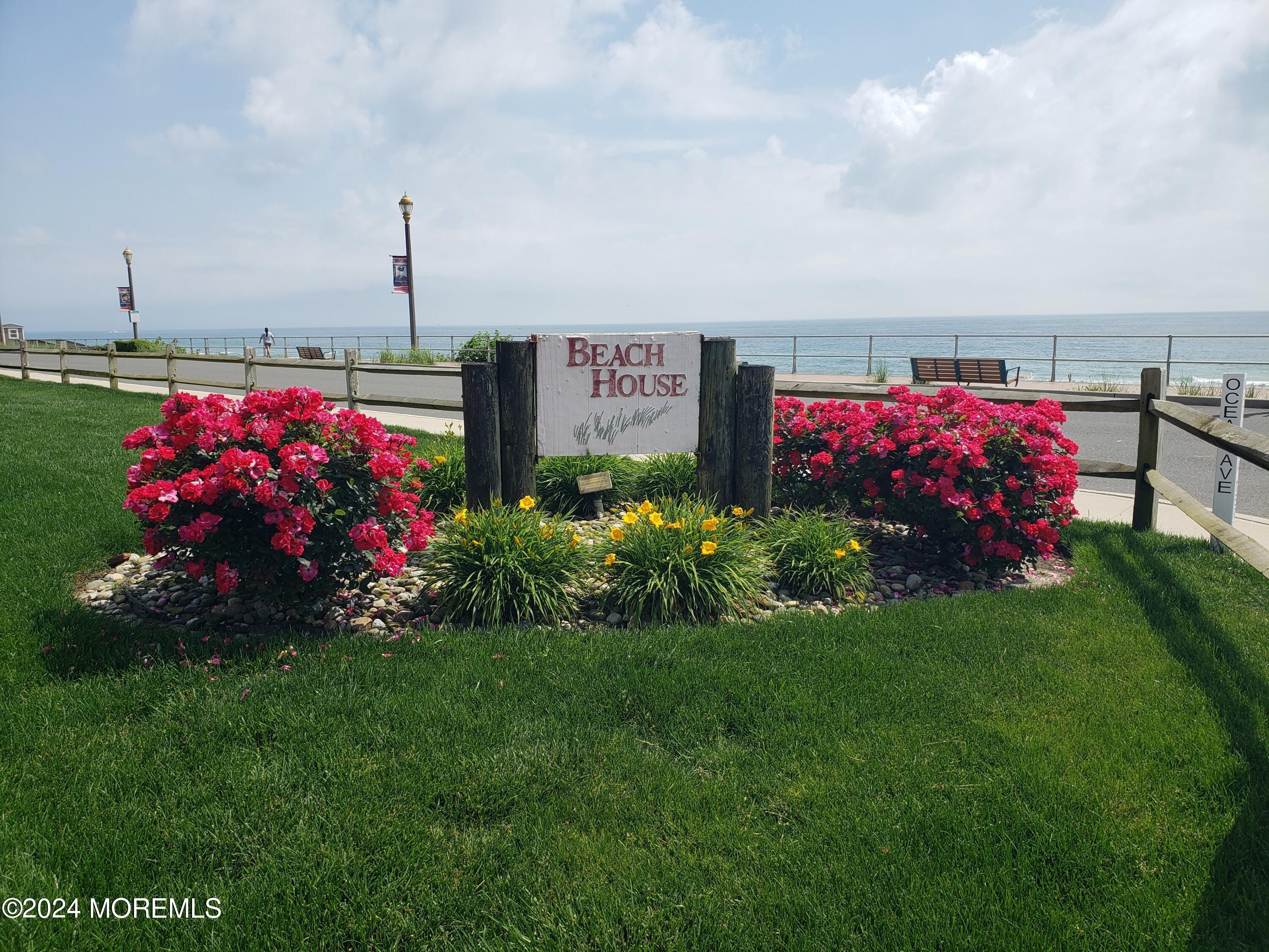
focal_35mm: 26
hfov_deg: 67.3
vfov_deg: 53.1
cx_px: 634
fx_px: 953
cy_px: 476
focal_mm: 4.3
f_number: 2.4
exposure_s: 1/1597
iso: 50
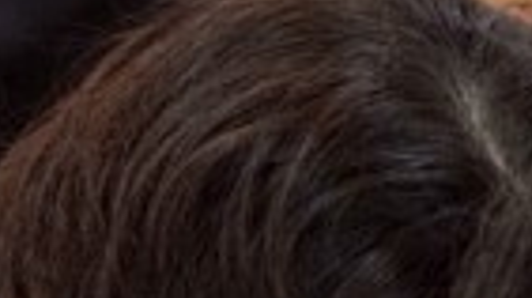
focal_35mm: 892
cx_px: 441
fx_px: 12571
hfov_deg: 2.4
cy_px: 1117
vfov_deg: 1.4
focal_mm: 133
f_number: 4
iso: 1250
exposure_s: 1/160
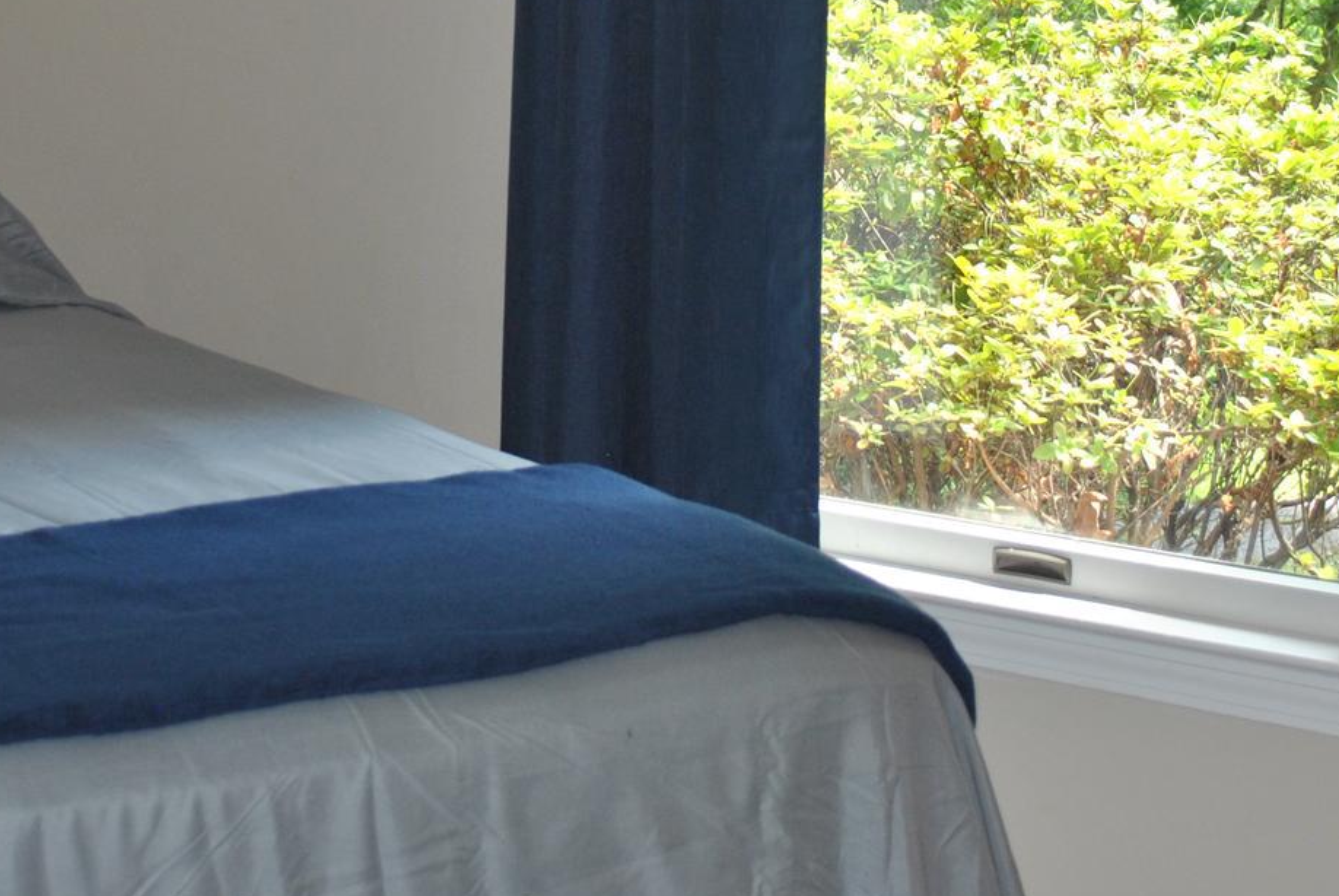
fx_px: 3239
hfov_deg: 23.3
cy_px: 23
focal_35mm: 87
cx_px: 567
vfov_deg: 15.5
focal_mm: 26
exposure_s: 1/60
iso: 200
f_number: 4.2
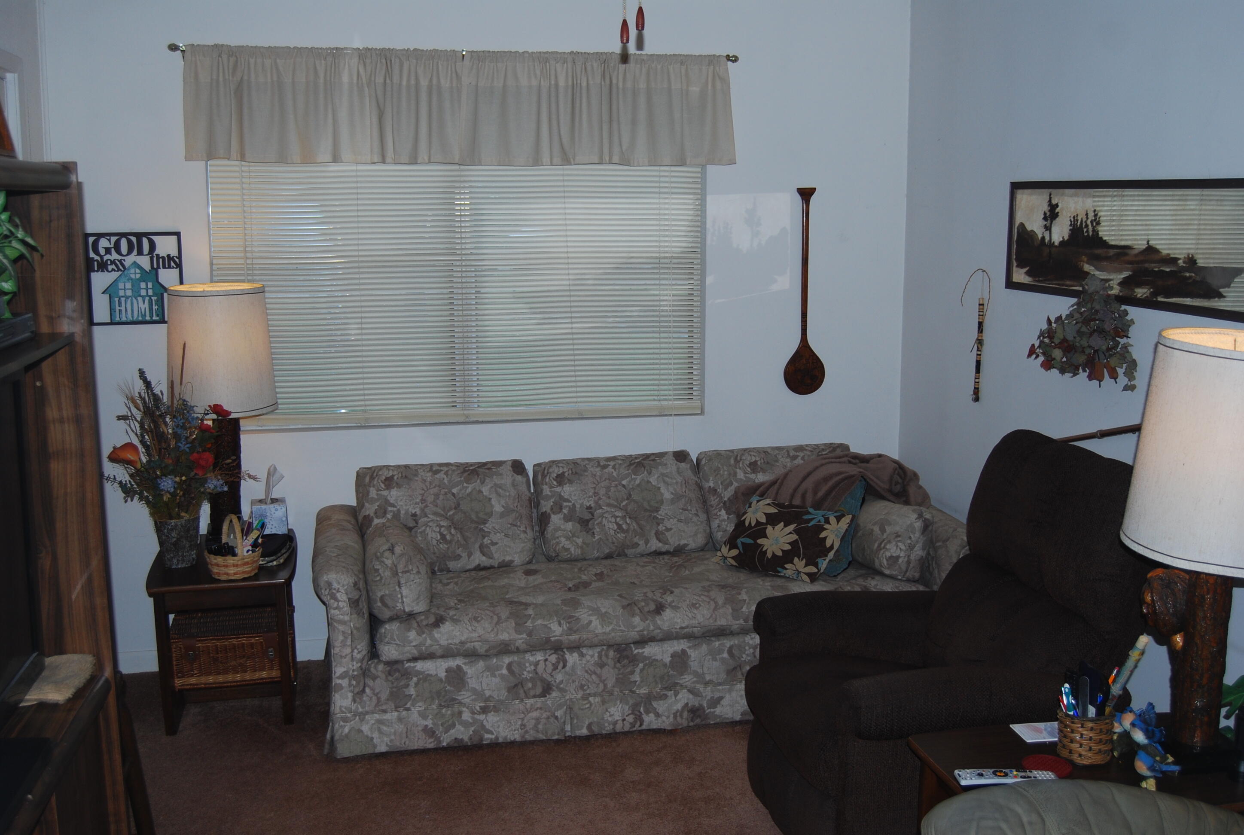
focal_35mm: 36
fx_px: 1247
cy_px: 418
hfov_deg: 53.0
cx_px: 622
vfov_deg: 37.0
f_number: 4
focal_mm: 24
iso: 200
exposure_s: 1/60
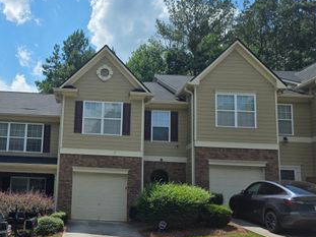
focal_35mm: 37
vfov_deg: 38.5
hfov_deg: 48.7
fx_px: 338
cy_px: 144
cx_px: 90
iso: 64
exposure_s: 1/7944
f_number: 1.7
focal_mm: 6.3
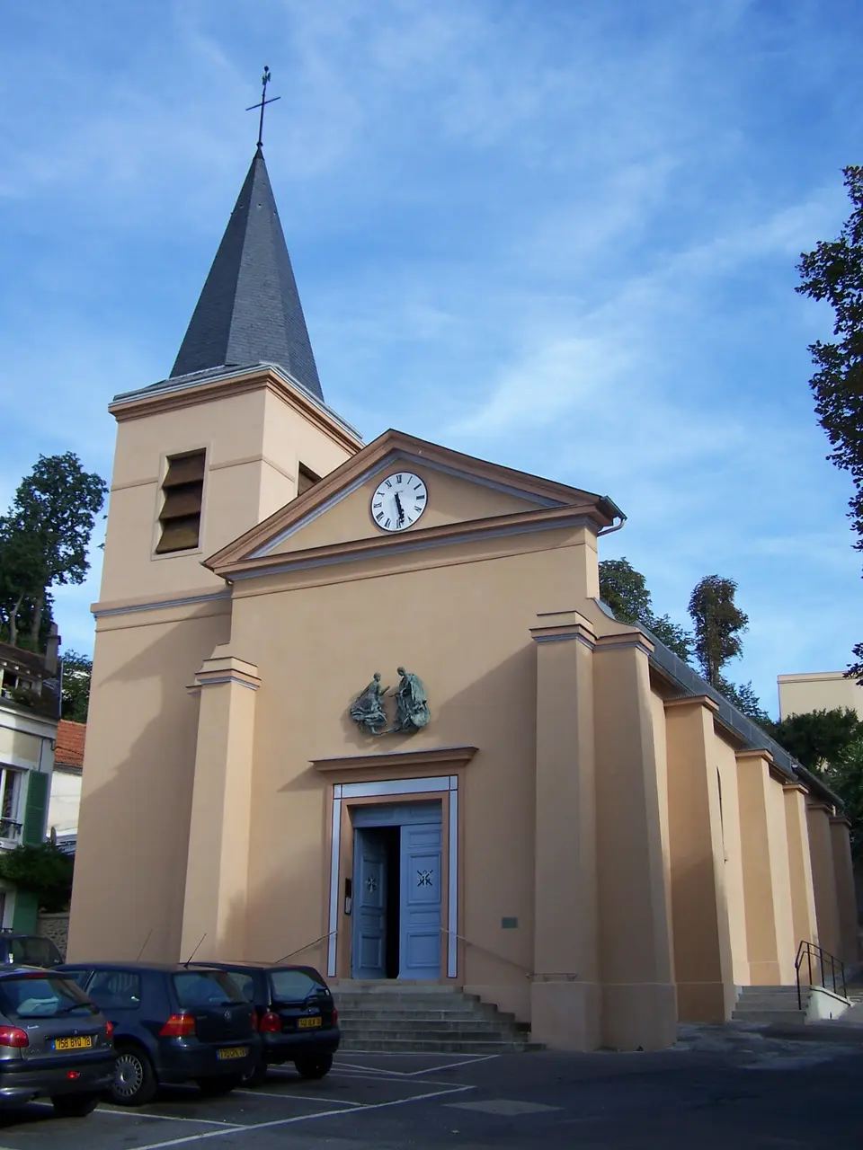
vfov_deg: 49.0
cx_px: 432
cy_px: 575
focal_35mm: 38
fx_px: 1263
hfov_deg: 37.7
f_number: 2.8
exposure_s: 1/1000
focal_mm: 6.3
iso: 80
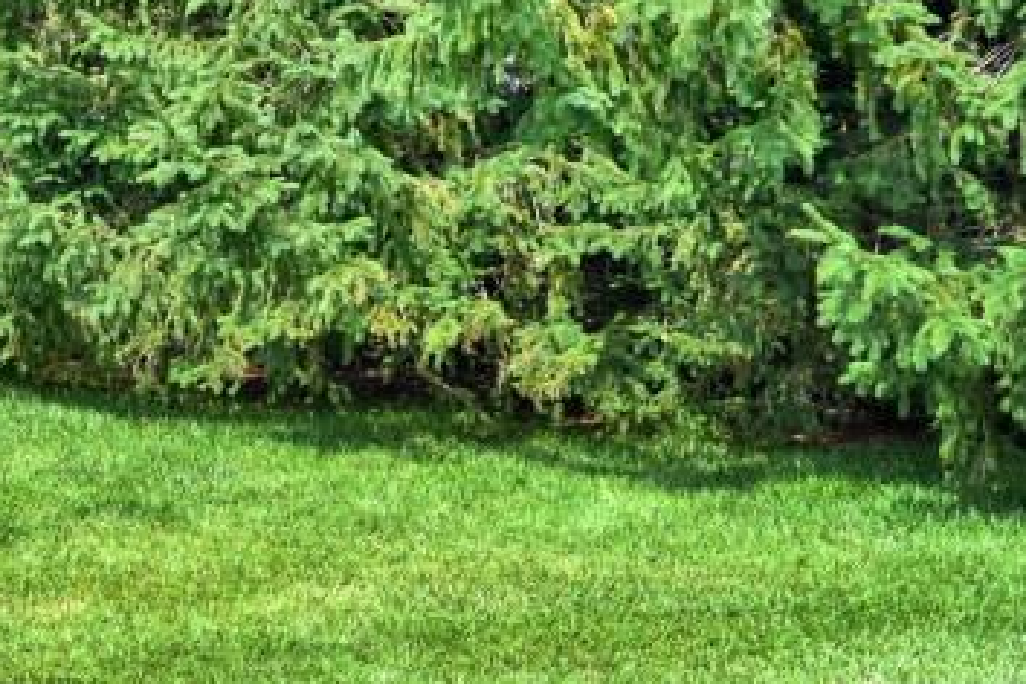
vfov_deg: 12.8
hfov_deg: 15.3
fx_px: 3021
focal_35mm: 106
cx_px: -1061
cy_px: 6
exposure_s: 1/250
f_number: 5.6
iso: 110
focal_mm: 25
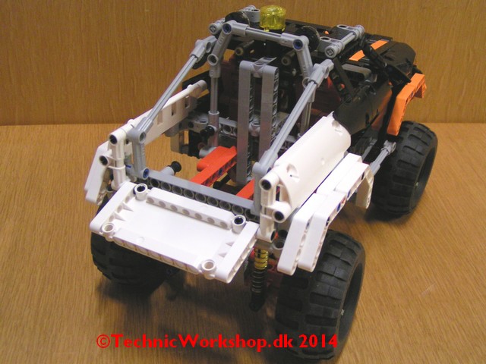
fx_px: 534
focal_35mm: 38
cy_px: 182
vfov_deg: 37.7
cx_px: 243
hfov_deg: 49.0
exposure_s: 1/10
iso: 200
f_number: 2.8
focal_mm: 5.8
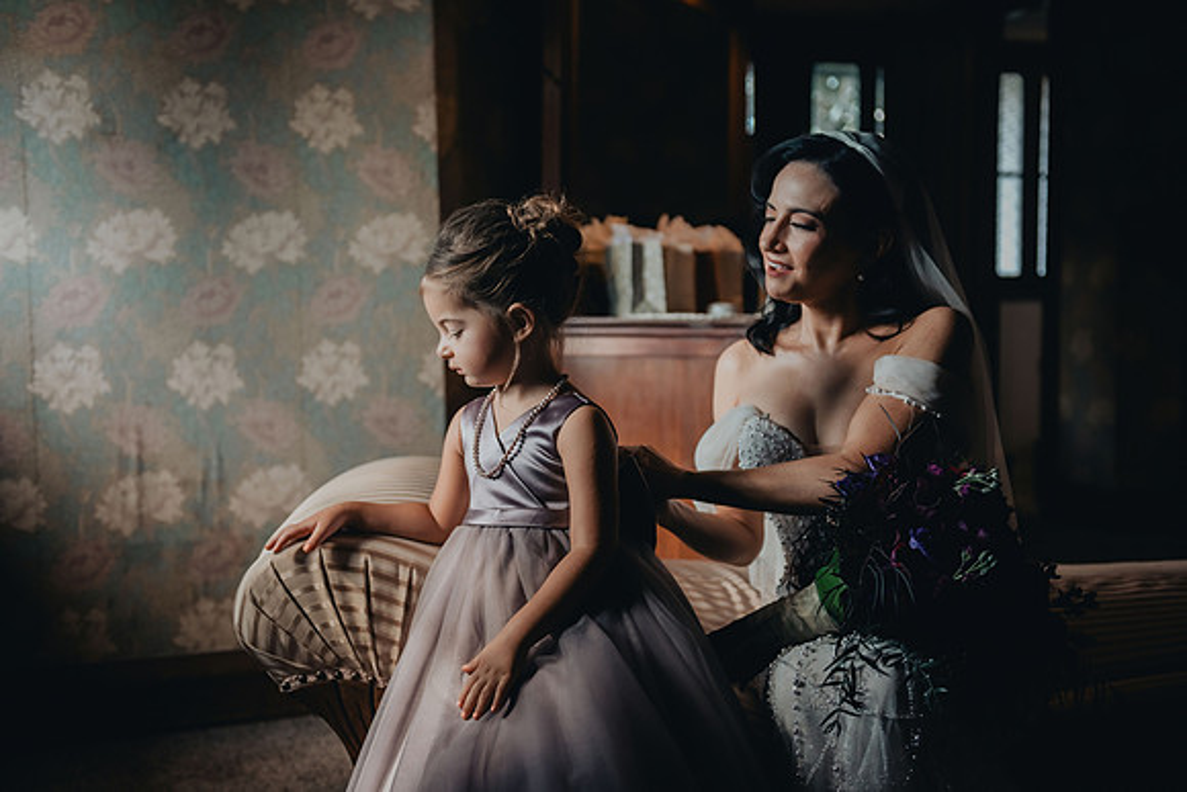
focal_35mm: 44
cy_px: 396
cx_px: 594
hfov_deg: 44.5
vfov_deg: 30.5
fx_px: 1451
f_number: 2.8
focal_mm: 44
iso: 1250
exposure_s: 1/320
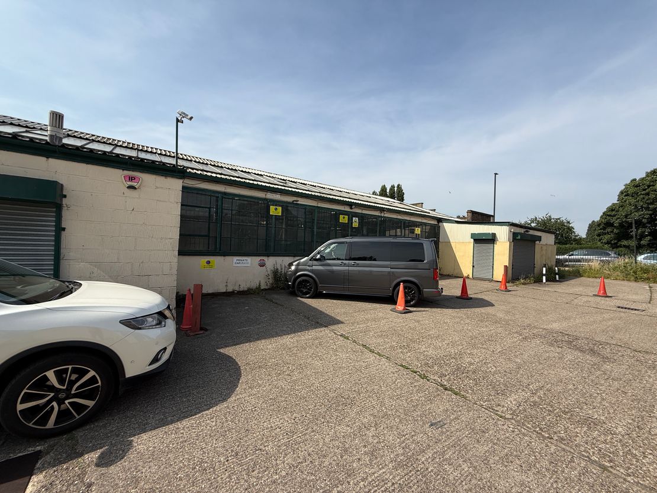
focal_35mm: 14
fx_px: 266
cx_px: 328
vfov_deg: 85.7
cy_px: 246
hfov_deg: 102.1
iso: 50
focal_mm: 2.22
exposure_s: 1/2092
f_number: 2.2
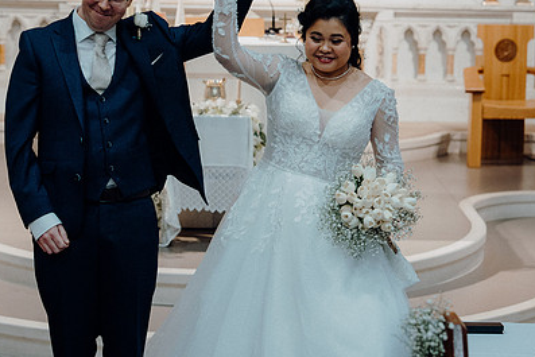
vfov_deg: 14.8
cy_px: 111
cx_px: 253
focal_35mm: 92
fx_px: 1368
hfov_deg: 22.1
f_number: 3.5
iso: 1600
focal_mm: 63
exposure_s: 1/160
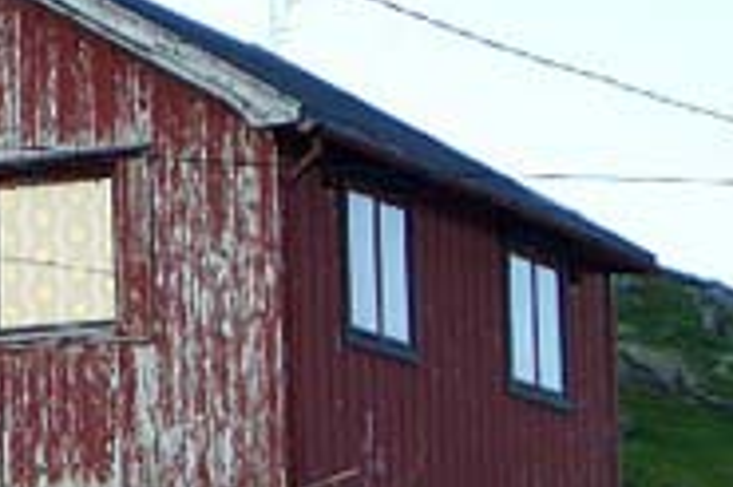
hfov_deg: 9.2
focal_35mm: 223
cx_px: 115
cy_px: 499
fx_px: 4536
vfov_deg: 6.1
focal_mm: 14.6
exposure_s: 1/100
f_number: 4.4
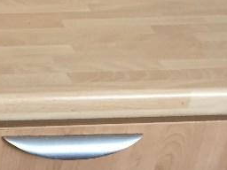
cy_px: 126
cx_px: -211
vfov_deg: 12.7
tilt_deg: -35.5
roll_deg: -0.5
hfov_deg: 14.4
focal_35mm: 116
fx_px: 761
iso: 100
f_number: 2.2
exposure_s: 1/30
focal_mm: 4.15
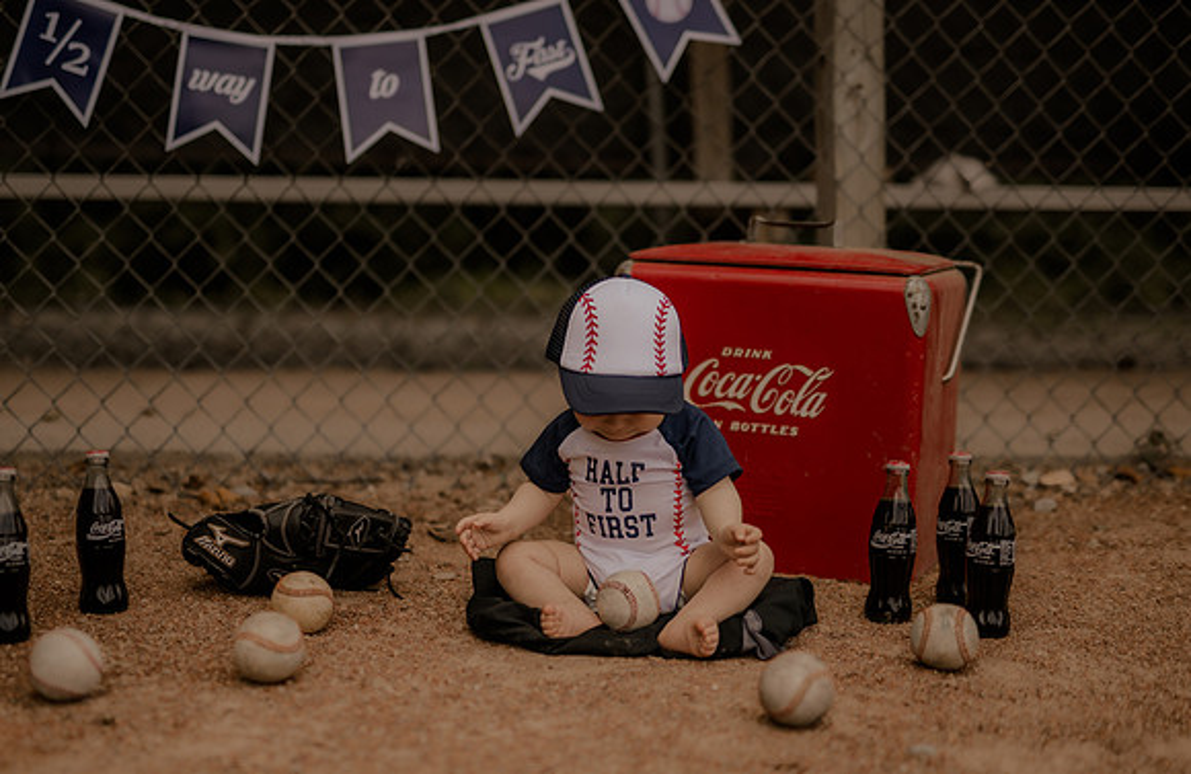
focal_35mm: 57
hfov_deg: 35.4
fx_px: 1866
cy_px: 407
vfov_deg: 23.4
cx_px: 541
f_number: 3.2
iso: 160
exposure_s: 1/6400
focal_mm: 50
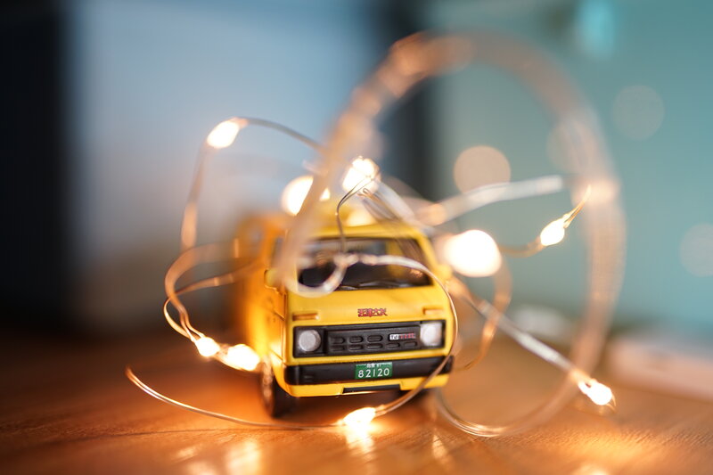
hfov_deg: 54.4
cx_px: 356
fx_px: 693
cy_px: 238
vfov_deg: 37.8
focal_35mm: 35
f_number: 2
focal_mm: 35
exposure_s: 1/60
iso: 320
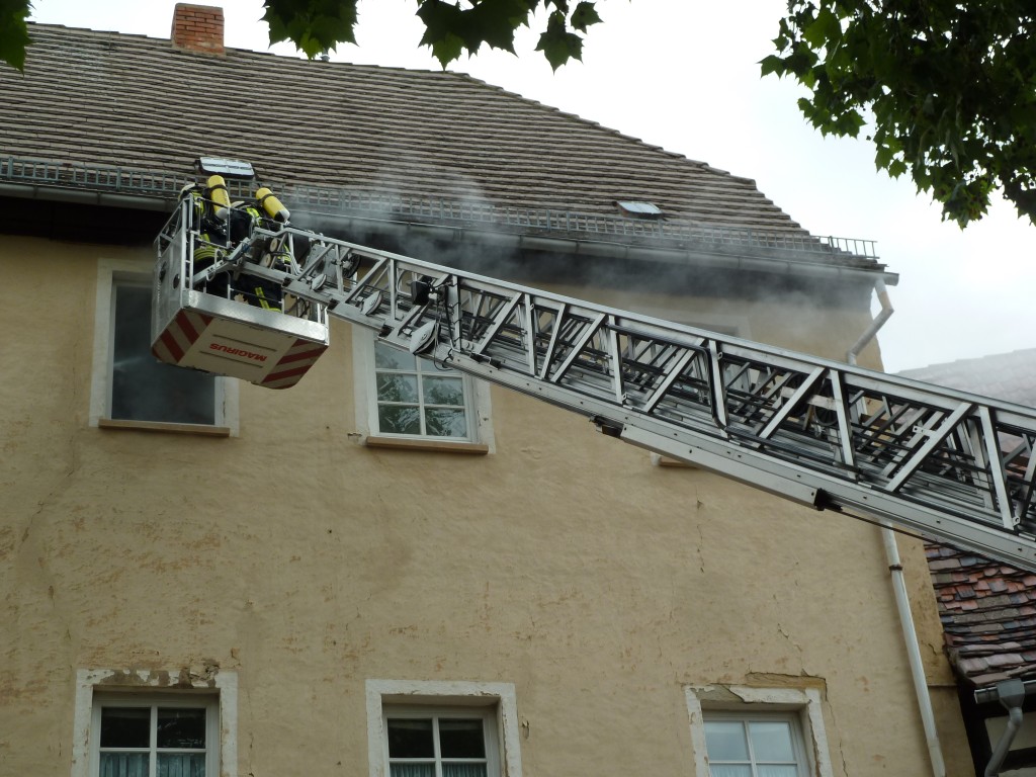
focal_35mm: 59
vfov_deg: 24.8
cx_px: 518
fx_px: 1766
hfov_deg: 32.7
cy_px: 388
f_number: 3.9
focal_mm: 9.7
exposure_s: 1/125
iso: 80
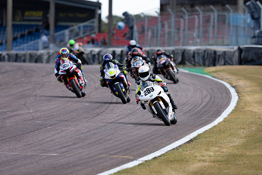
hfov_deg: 4.3
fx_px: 3526
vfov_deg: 2.8
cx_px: 151
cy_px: 92
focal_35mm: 484
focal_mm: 400
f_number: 4.5
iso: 200
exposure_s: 1/640
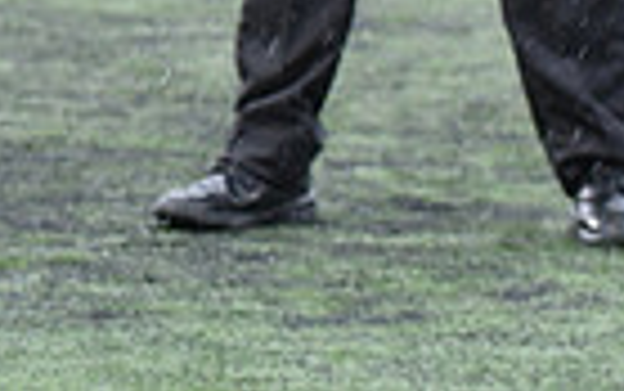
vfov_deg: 1.9
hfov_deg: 3.0
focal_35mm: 701
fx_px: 11926
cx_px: -431
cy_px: -474
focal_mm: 110
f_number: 4
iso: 1000
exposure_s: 1/400
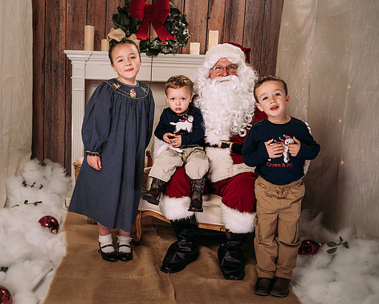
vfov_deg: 33.5
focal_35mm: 45
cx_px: 138
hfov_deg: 40.8
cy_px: 151
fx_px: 505
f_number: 5.6
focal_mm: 35
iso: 200
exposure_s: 1/125
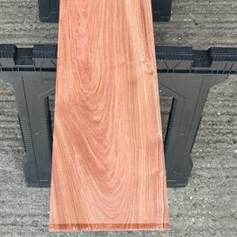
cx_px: 105
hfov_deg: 32.8
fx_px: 403
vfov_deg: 30.6
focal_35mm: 52
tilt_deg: -61.8
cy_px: 3
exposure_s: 1/120
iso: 32
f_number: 1.8
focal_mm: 3
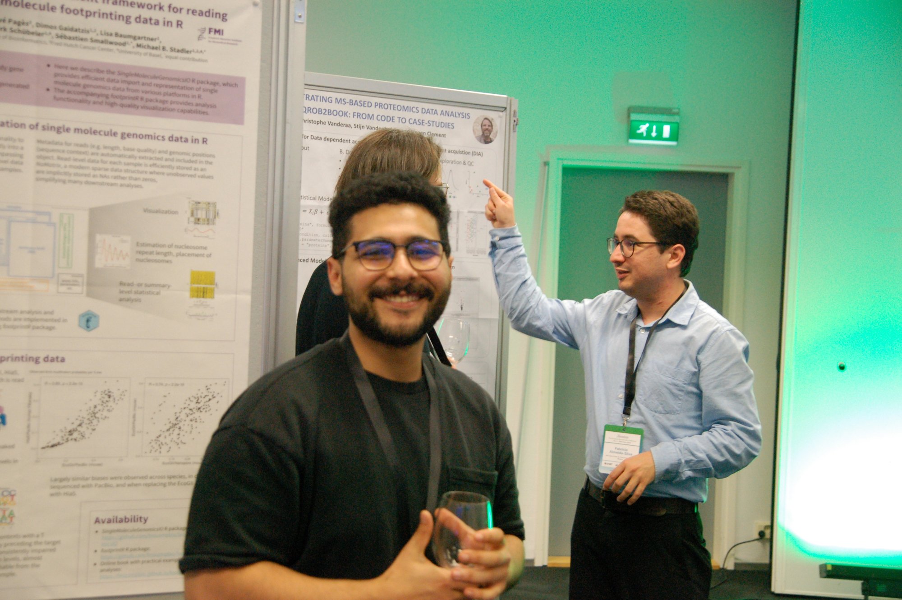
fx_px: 1164
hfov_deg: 42.4
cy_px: 300
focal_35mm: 46
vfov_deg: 28.9
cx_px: 451
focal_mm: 31
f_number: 3.5
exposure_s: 1/125
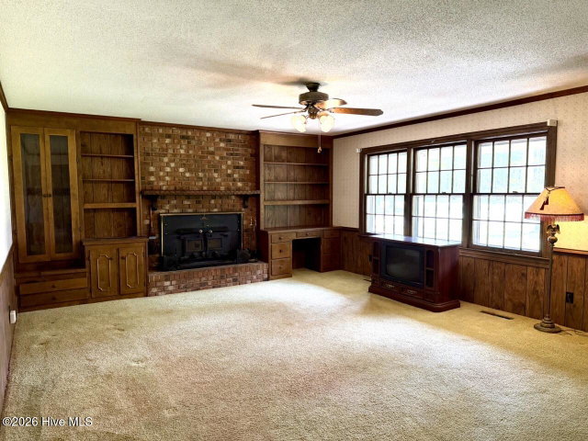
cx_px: 294
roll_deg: +1.2
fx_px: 408
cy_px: 220
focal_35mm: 24
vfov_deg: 56.8
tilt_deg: -3.8
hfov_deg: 71.6
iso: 250
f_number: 1.78
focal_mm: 6.76
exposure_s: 1/120
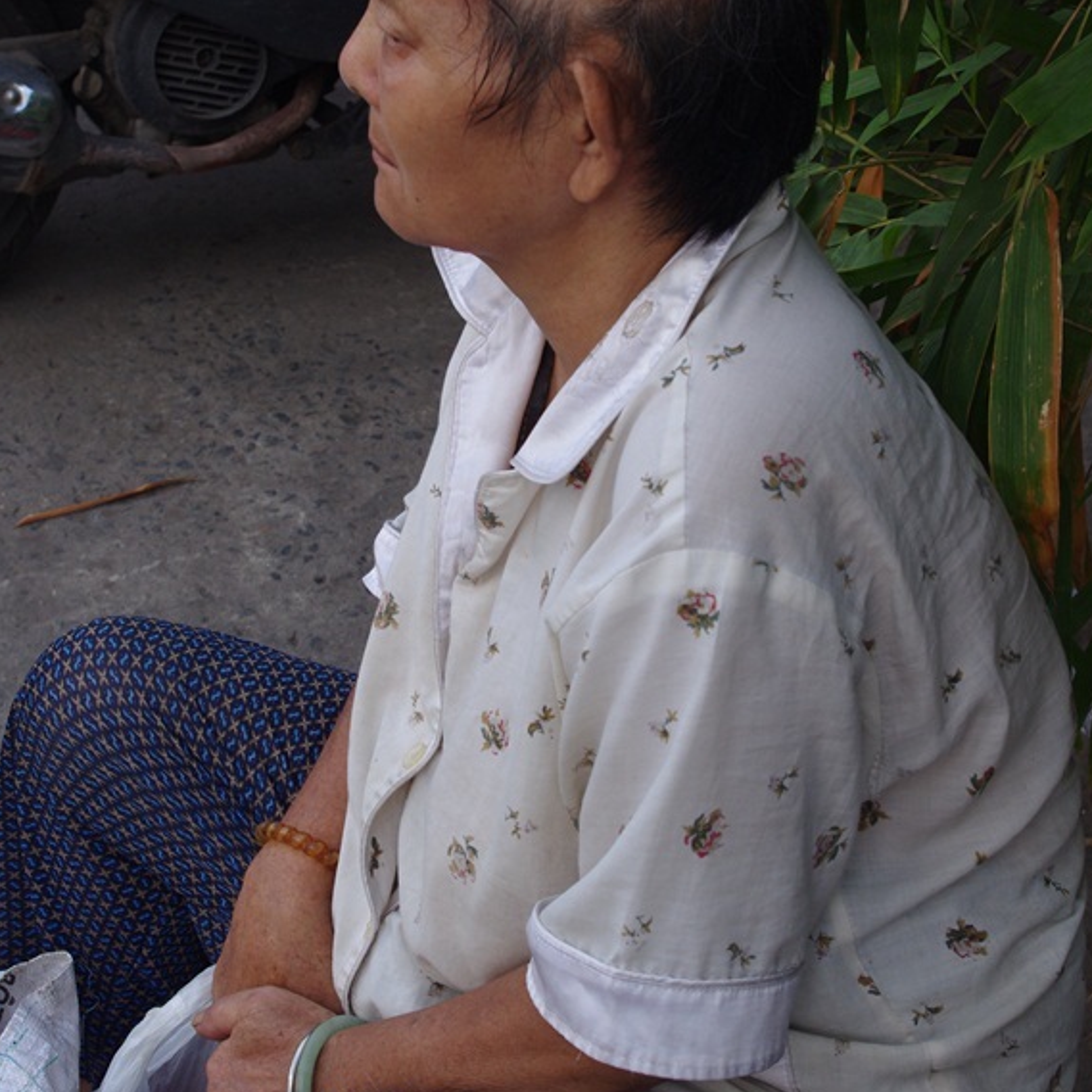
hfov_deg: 24.7
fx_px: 2498
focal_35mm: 70
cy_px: 435
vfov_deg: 24.6
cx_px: 528
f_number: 8
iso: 400
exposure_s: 1/400
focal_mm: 35
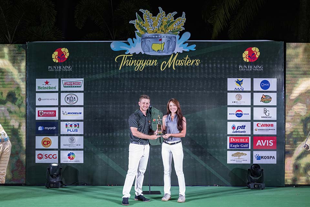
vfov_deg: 39.4
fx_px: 288
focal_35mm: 34
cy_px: 104
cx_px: 155
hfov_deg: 56.5
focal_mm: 33.5
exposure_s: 1/200
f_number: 3.5
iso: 1400
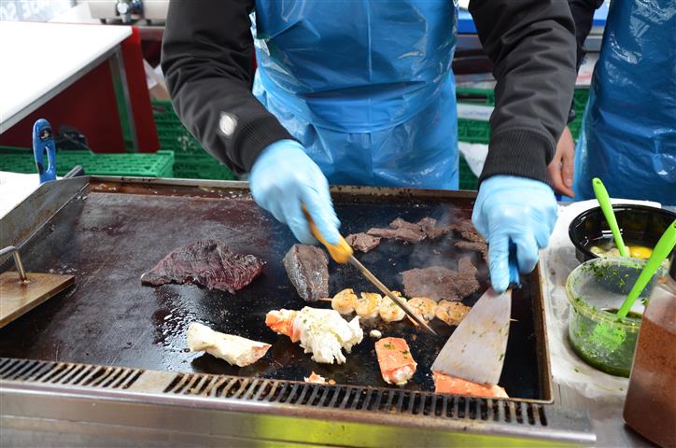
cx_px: 338
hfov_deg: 46.5
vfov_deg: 31.8
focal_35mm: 42
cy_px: 224
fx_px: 787
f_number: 4
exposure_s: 1/40
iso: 100
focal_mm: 28
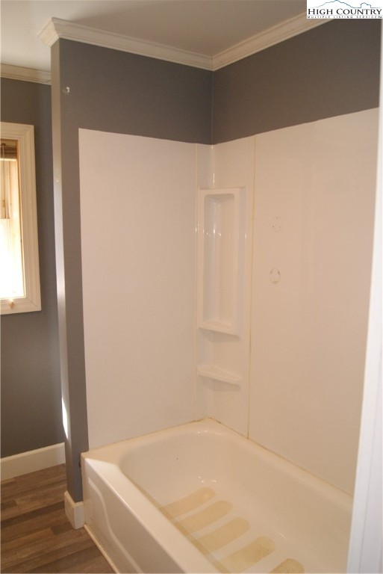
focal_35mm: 27
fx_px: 430
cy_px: 287
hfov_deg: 48.0
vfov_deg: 67.4
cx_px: 192
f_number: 5.6
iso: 800
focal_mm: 18
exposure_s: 1/80
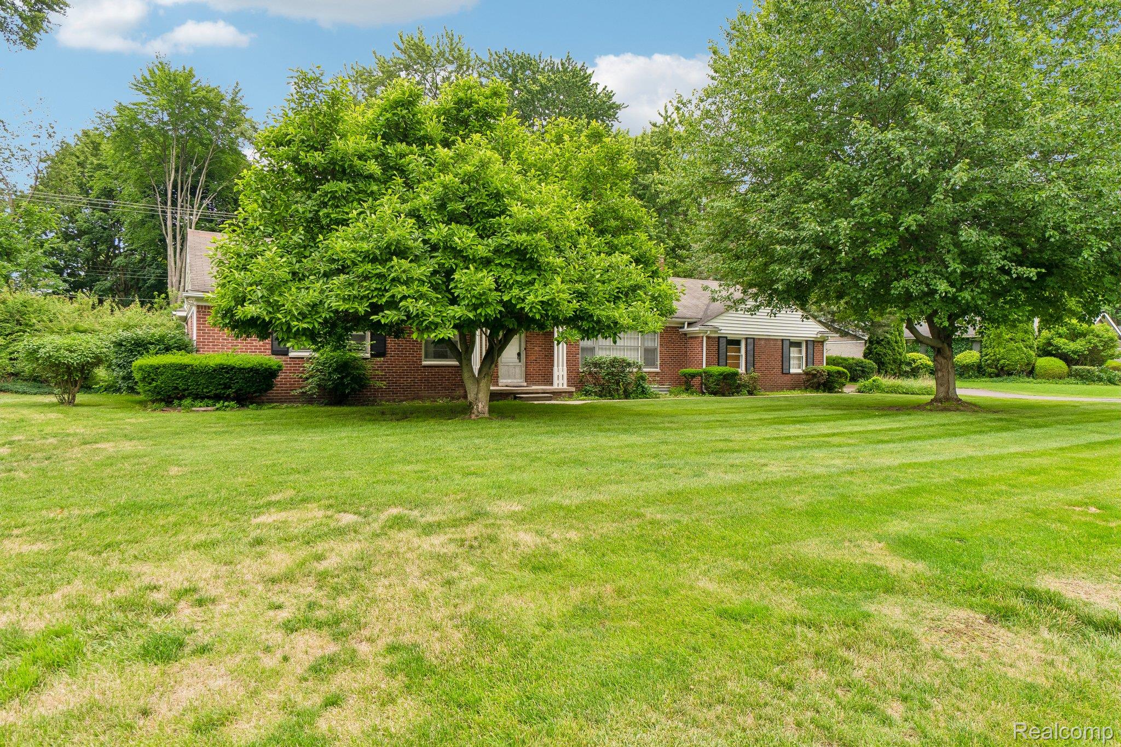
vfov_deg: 59.5
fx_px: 654
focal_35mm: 21
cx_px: 560
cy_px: 374
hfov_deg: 81.2
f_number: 8
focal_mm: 14
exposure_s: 1/45
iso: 100
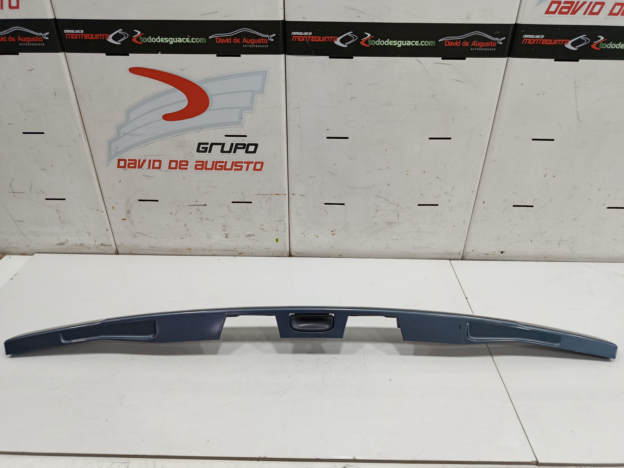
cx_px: 312
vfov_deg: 56.8
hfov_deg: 71.6
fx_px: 433
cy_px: 234
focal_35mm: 24
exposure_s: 1/100
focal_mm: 5.24
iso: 904
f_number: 1.7
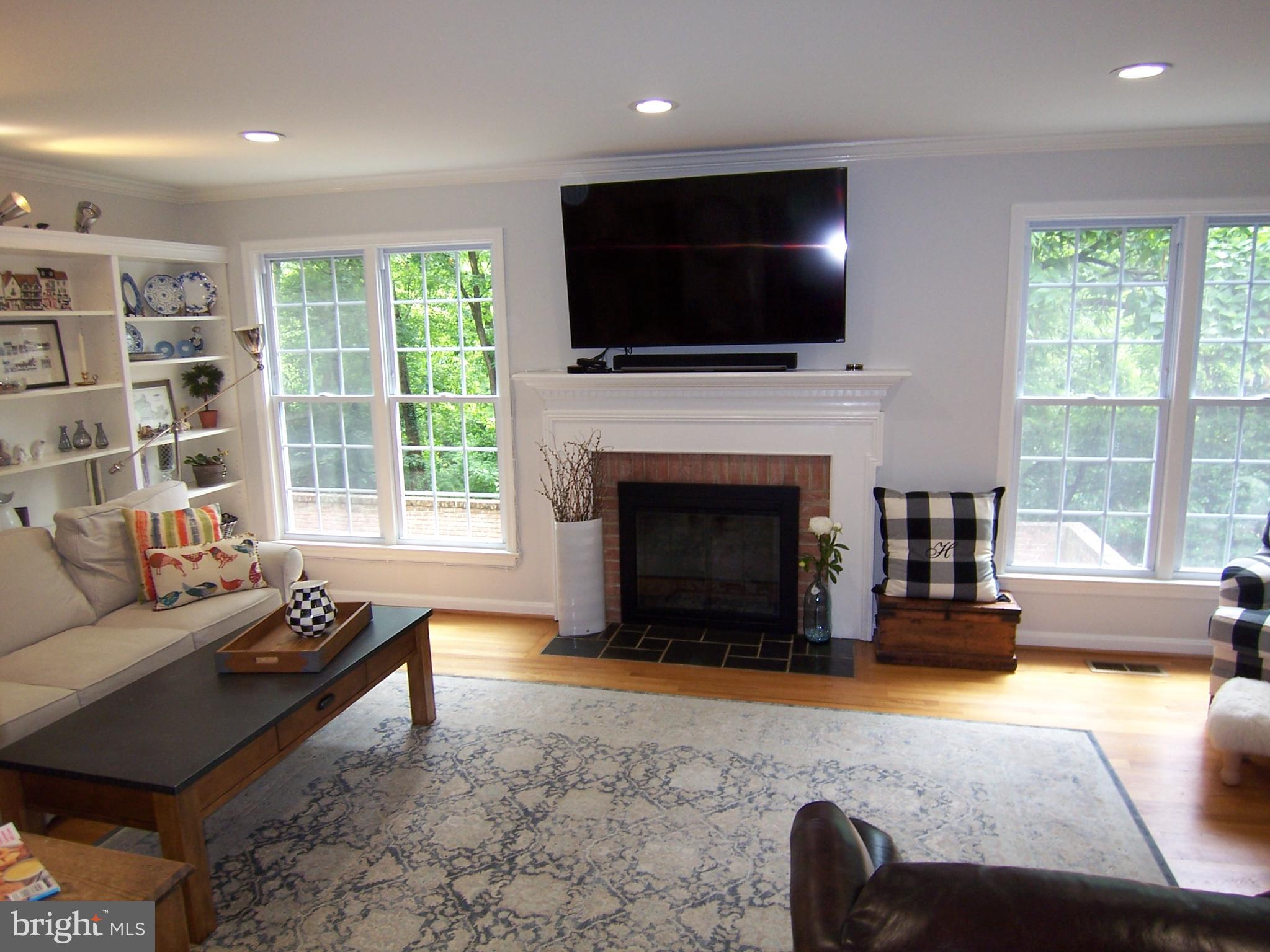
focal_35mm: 23
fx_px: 844
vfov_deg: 58.9
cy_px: 476
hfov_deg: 73.9
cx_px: 635
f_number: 2.8
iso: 64
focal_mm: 3.8
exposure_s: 1/30
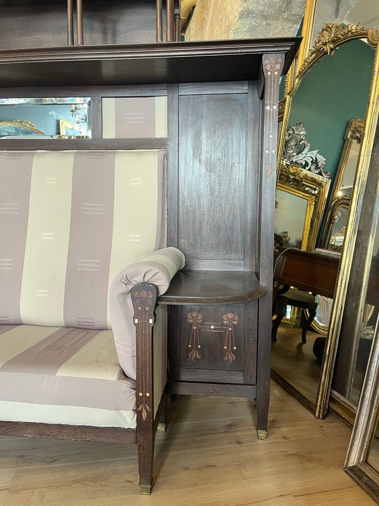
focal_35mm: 26
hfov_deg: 53.1
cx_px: 190
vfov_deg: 67.3
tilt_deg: -6.3
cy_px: 253
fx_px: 380
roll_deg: +1.0
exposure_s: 1/50
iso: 200
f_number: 1.6
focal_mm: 5.1
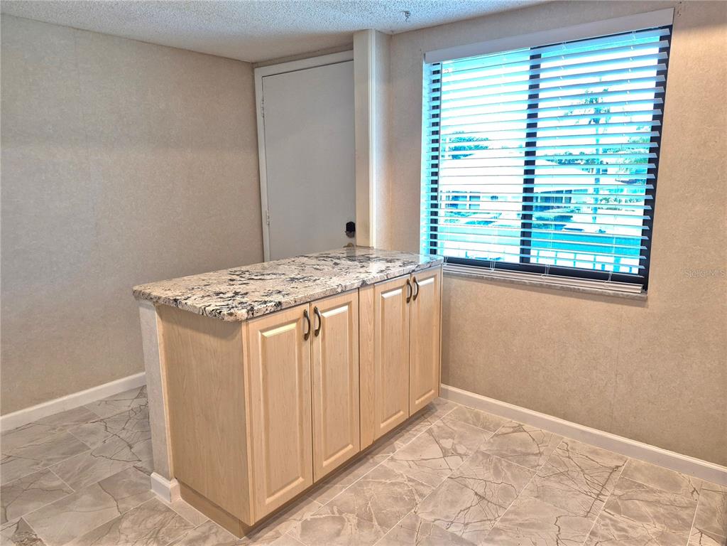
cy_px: 273
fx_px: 483
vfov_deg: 58.9
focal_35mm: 23
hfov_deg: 73.9
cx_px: 364
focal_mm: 5.4
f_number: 1.8
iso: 160
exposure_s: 1/120
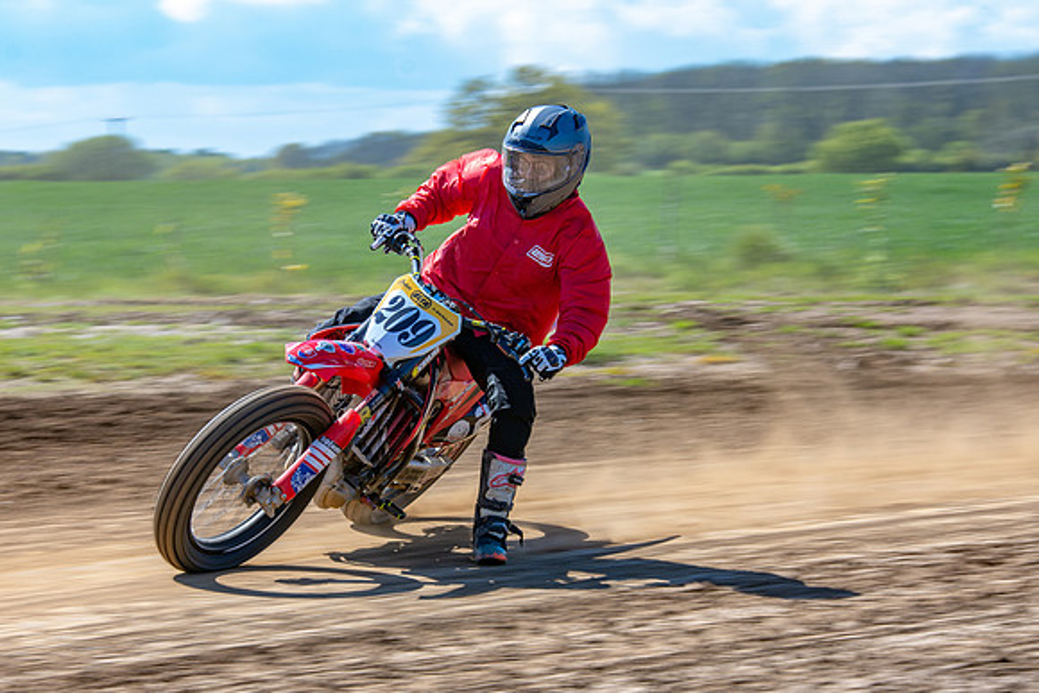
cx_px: 444
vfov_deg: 8.0
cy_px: 394
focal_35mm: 172
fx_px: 4961
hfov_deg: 12.0
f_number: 8
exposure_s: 1/160
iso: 200
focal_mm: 100
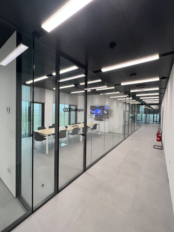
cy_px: 113
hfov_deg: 85.7
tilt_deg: -1.4
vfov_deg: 102.0
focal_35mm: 14
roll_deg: -1.0
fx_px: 94
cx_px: 86
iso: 80
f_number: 1.8
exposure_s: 1/100
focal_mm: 1.57
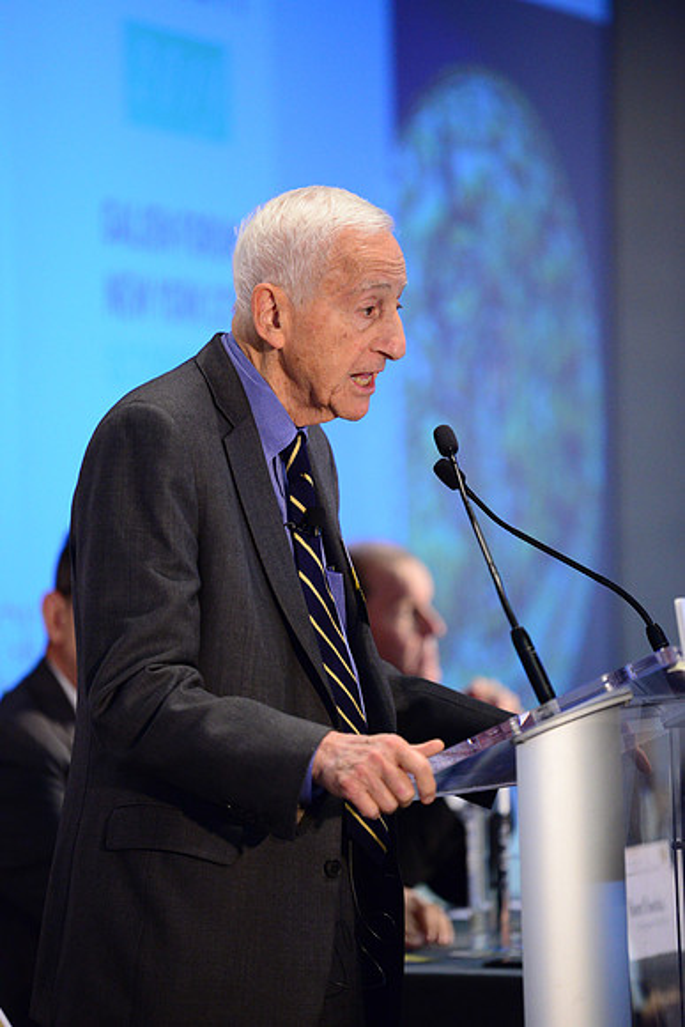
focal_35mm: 200
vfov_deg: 10.3
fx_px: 5704
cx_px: 342
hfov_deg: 6.9
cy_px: 514
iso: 4000
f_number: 2.8
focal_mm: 200
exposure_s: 1/200
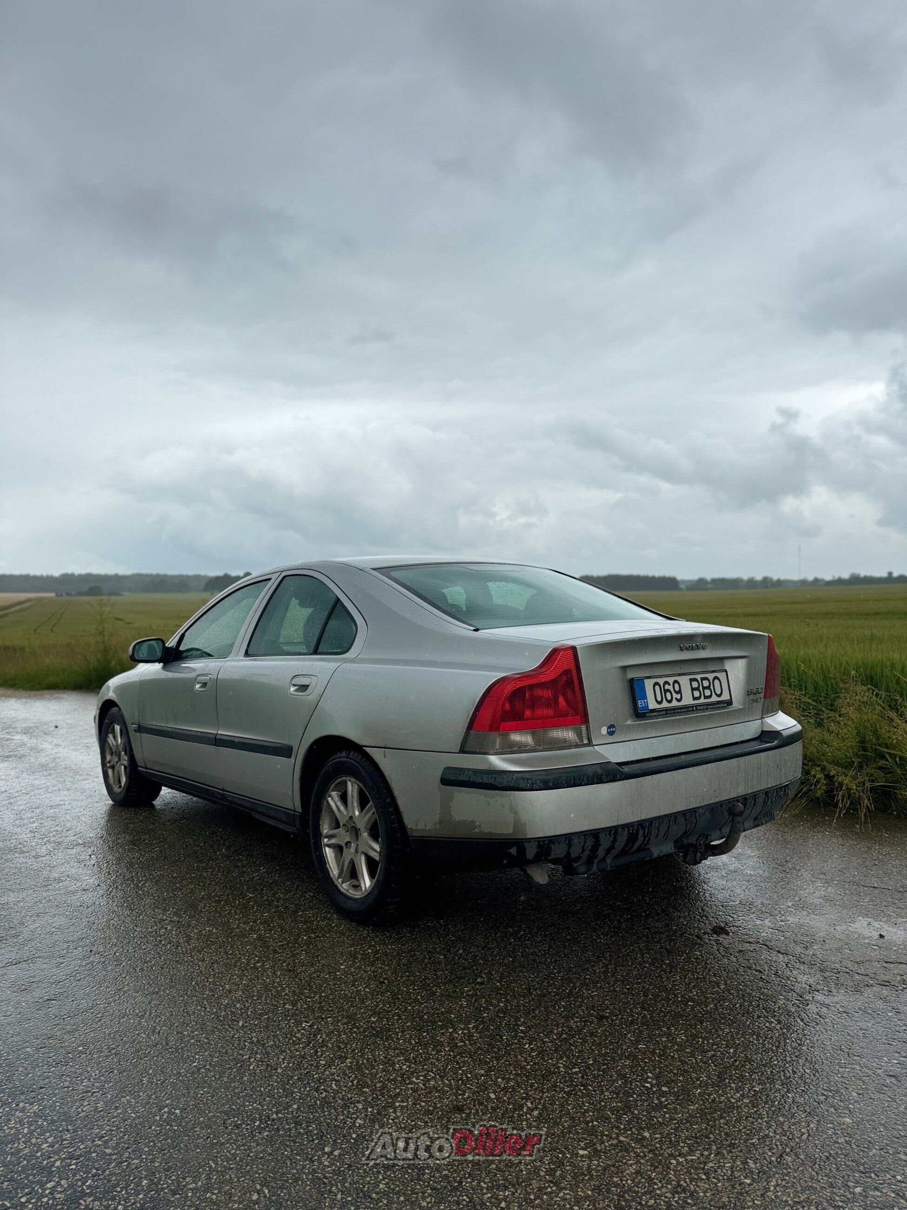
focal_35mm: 24
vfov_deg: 71.6
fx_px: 838
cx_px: 454
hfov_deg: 56.8
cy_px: 605
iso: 80
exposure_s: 1/2174
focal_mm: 6.76
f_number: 1.78
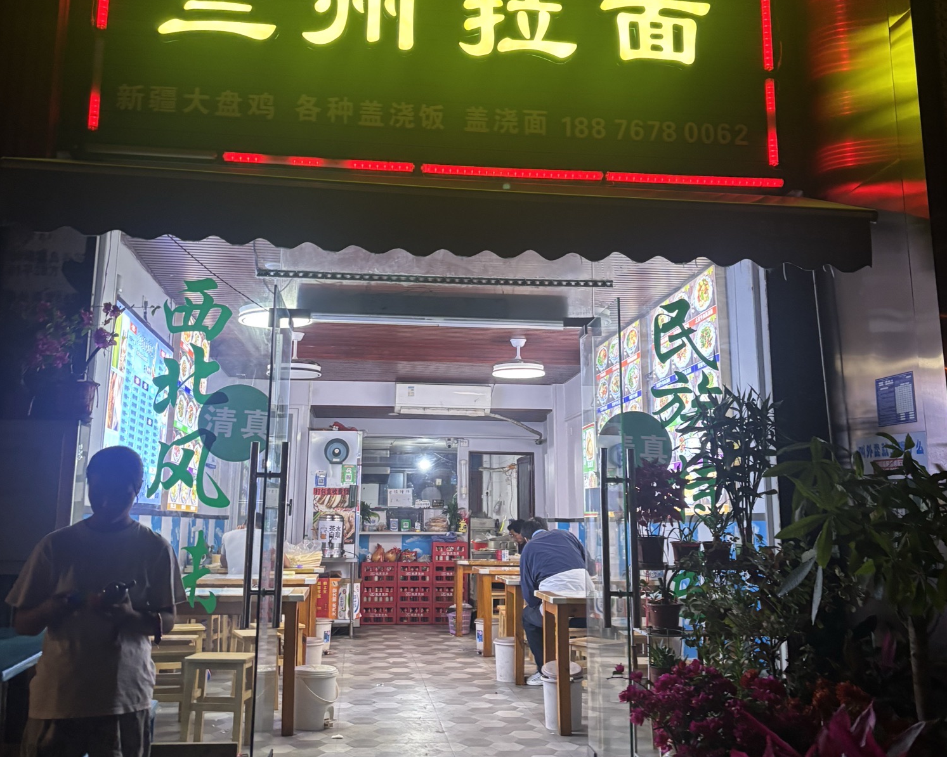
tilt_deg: +14.2
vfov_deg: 43.3
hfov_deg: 52.9
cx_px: 474
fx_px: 953
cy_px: 330
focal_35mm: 34
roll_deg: +1.8
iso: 320
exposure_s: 1/50
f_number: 1.6
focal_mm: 5.96
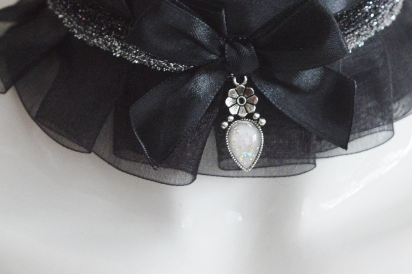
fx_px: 1715
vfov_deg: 9.1
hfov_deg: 13.7
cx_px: 258
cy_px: 77
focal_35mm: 150
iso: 1800
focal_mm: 48
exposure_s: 1/80
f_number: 5.3
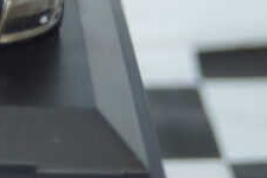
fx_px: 1634
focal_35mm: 220
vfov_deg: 6.2
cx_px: -36
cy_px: 38
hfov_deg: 9.2
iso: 250
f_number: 5
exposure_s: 1/80
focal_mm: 55
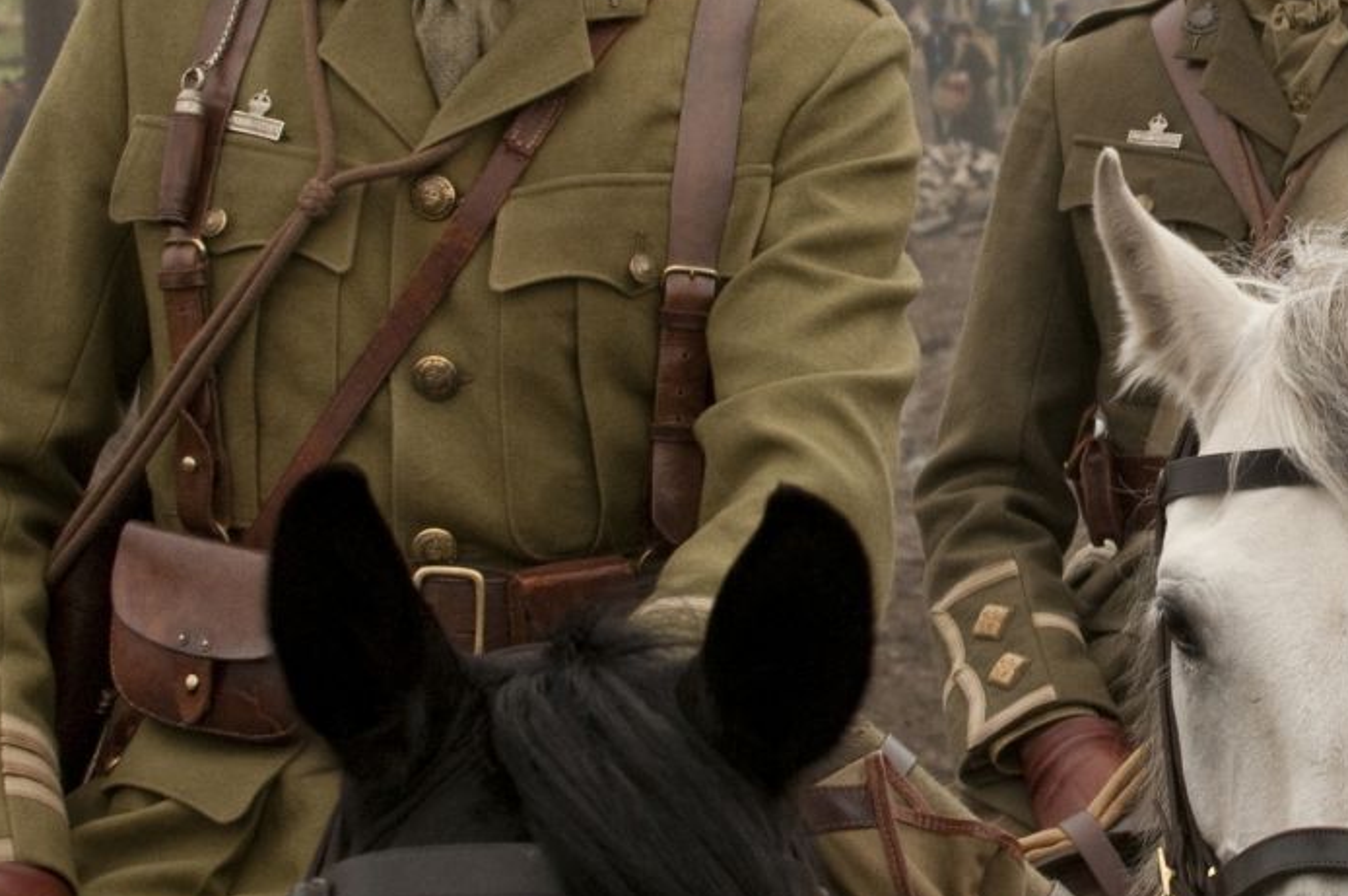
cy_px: 245
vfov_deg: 5.7
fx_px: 9051
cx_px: 1342
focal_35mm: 242
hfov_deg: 8.5
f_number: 10
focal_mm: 70
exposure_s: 1/250
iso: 400
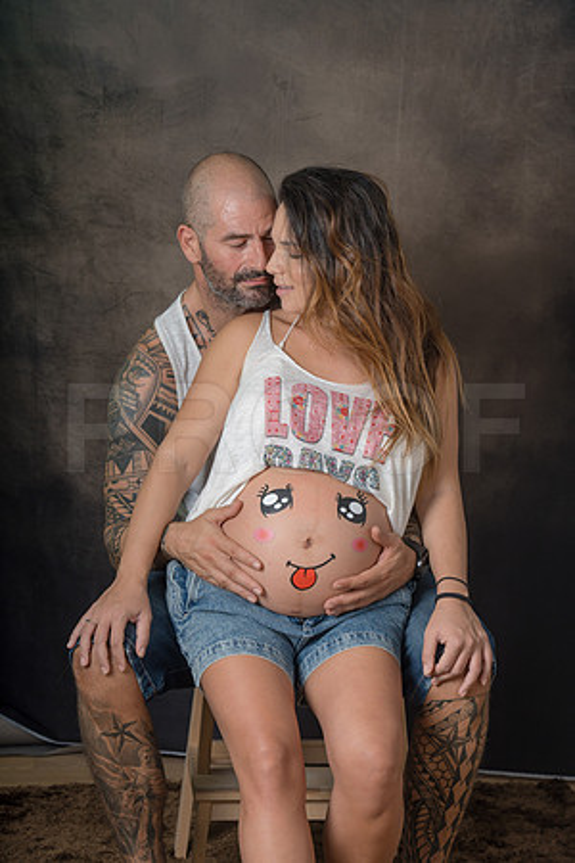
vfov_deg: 21.2
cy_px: 432
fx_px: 2300
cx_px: 288
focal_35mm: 96
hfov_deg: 14.3
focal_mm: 96
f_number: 7.1
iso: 100
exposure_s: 1/200
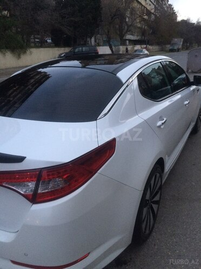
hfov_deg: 48.2
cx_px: 100
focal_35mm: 29
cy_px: 134
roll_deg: +4.7
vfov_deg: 61.7
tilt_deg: -20.6
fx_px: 225
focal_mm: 4.15
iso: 250
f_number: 2.2
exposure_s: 1/33
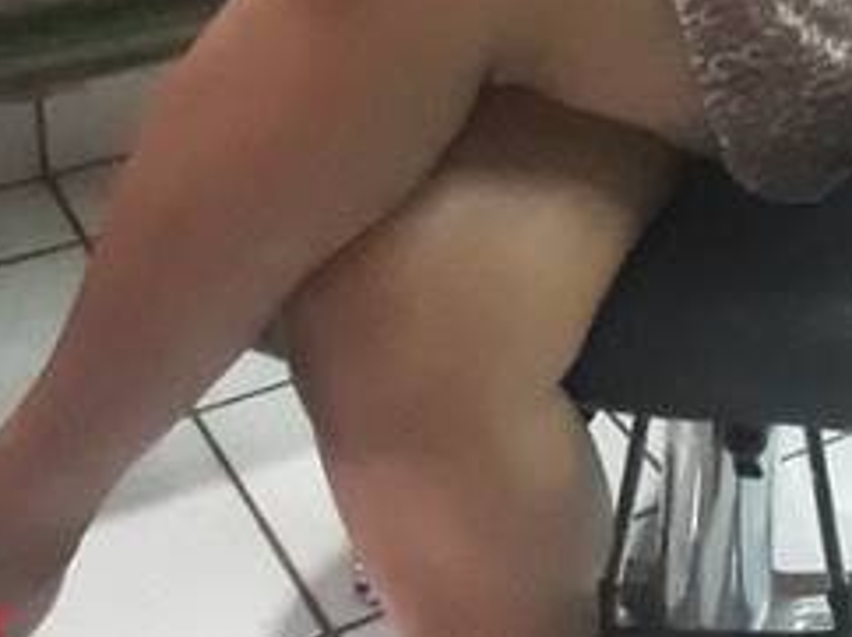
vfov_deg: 16.2
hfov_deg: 22.2
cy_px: -137
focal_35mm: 87
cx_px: 672
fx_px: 2139
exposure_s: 1/20
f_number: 1.9
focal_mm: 2.2
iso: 640
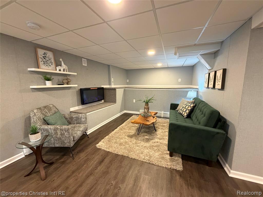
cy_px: 98
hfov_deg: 102.1
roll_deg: +0.7
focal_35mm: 14
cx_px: 132
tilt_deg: -8.0
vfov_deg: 85.7
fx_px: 106
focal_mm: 2.22
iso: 500
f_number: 2.2
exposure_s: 1/60
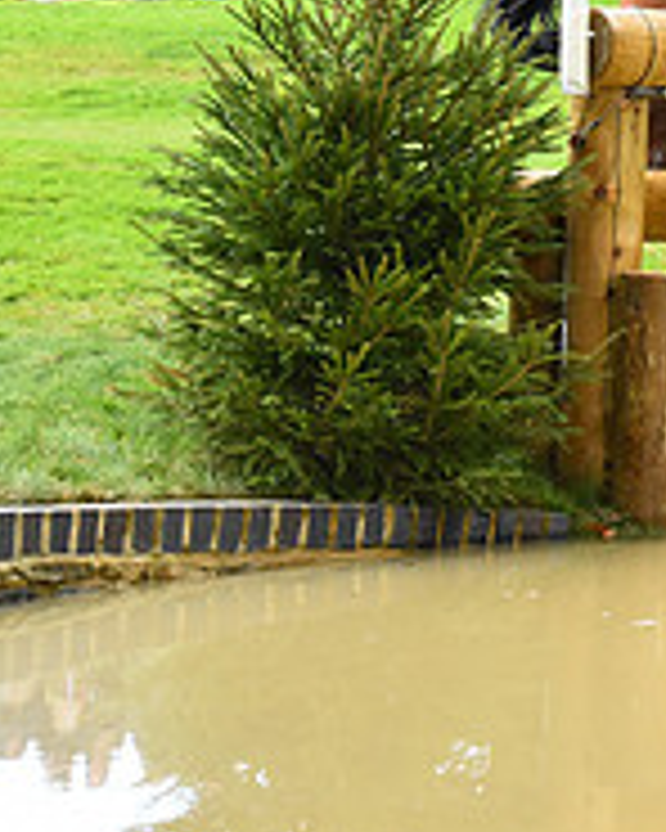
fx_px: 3326
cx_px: 1260
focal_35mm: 135
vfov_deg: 14.1
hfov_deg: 10.6
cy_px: 72
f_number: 4.2
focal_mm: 46
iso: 3200
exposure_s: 1/1600
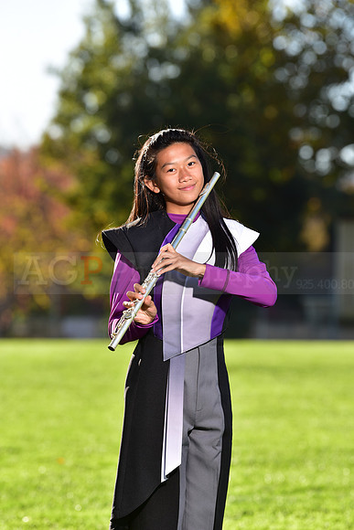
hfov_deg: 6.9
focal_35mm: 200
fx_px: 2948
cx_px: 177
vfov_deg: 10.3
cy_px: 265
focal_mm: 200
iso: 80
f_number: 5
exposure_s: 1/250
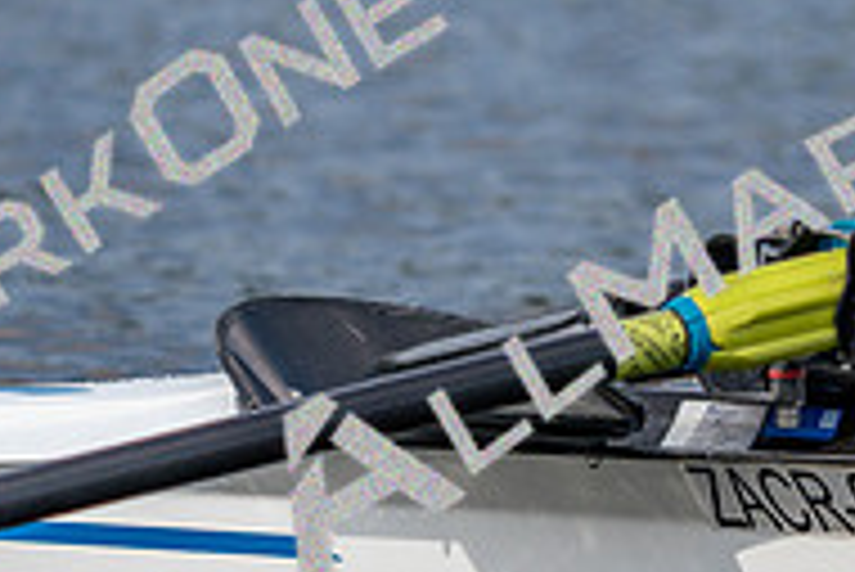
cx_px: 1197
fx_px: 14498
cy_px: -106
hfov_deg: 3.4
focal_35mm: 610
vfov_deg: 2.3
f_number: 5.6
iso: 250
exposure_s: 1/1600
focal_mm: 200
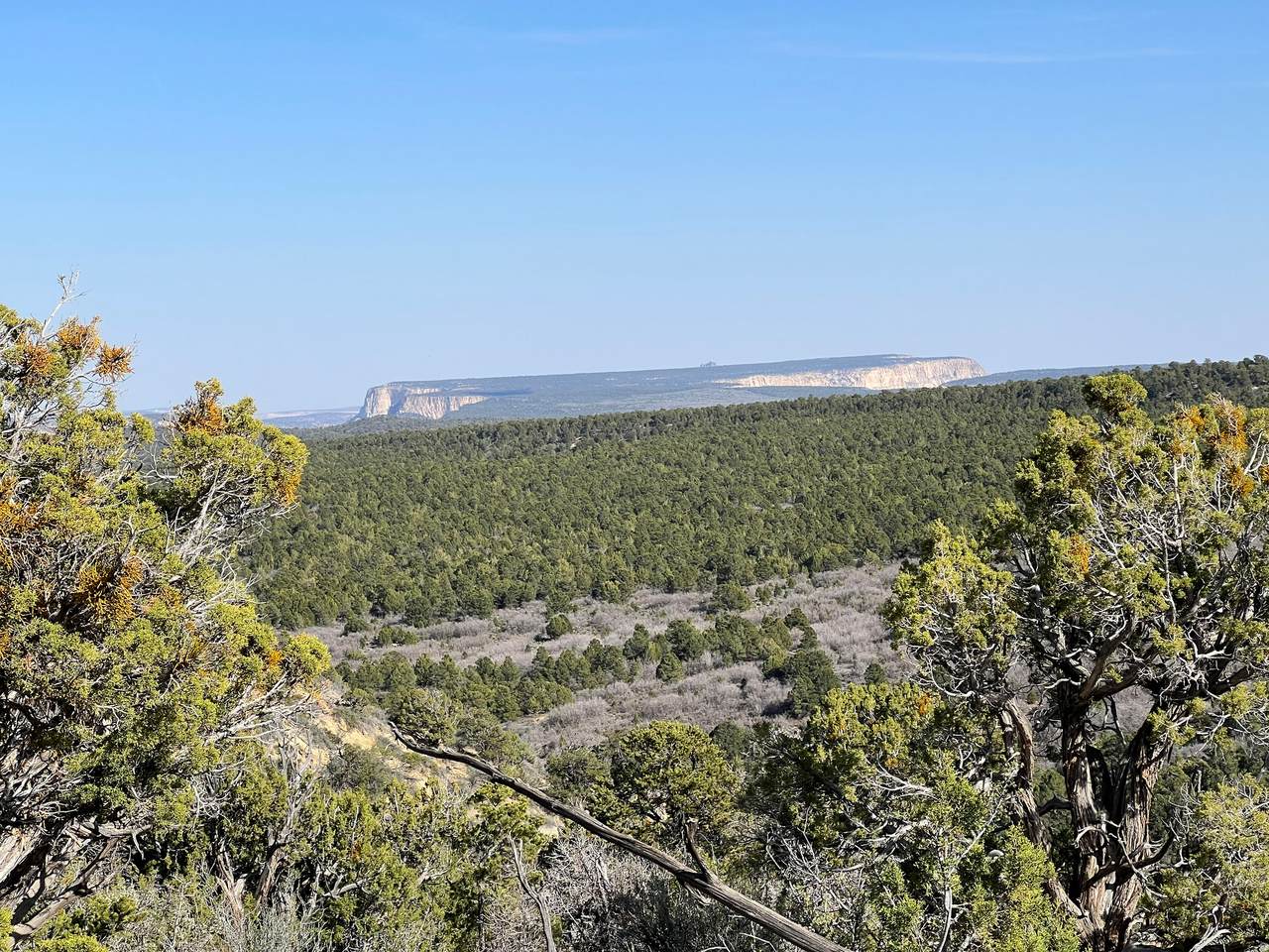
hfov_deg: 25.3
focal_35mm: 77
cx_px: 634
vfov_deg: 19.1
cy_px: 476
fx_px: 2823
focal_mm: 9
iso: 32
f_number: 2.8
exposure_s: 1/911
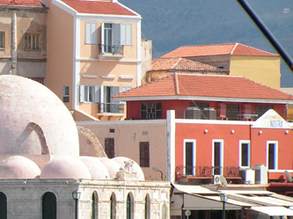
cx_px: -15
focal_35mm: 422
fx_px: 3568
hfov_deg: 4.7
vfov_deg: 3.5
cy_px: 144
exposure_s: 1/400
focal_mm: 32.9
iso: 50
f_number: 5
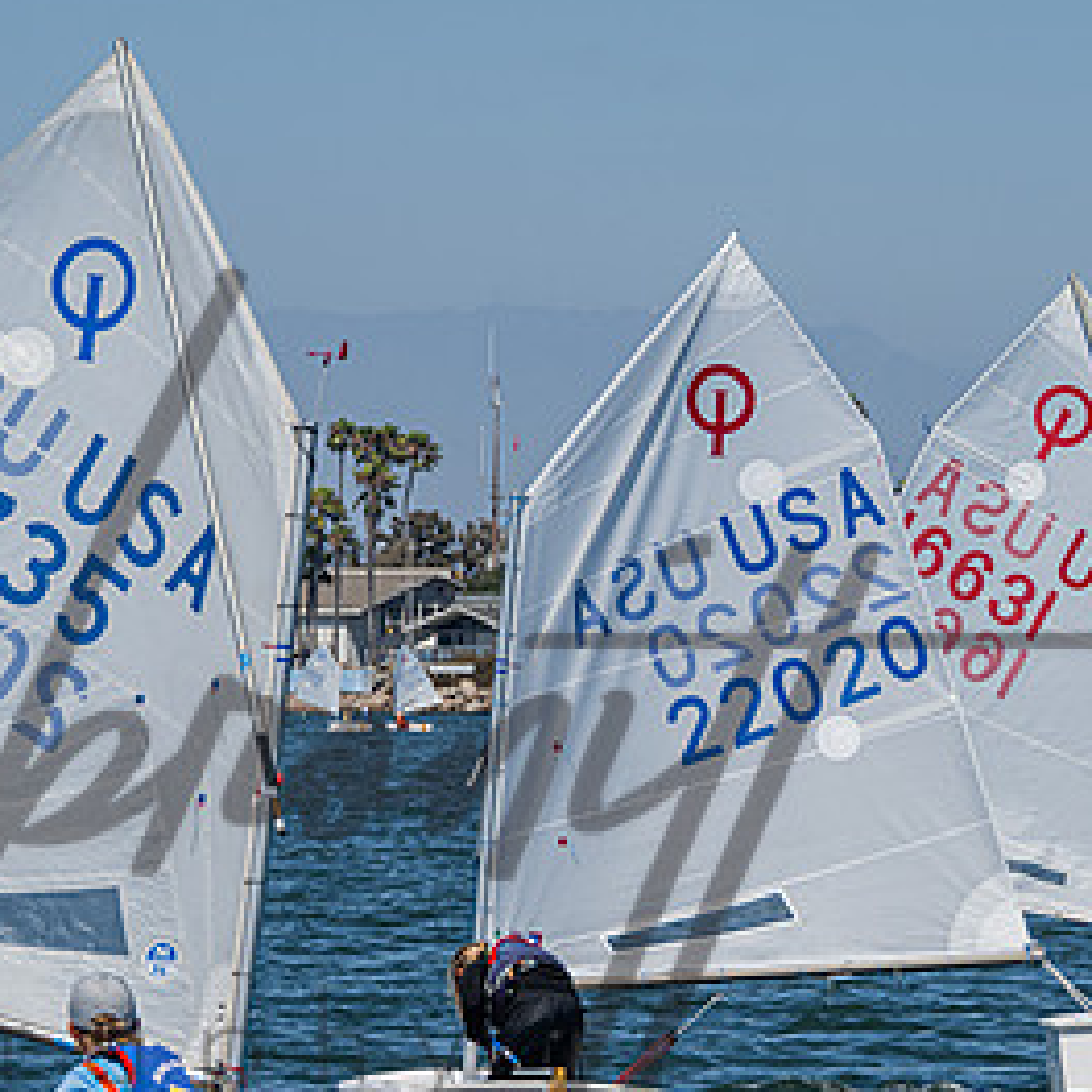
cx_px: 627
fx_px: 10350
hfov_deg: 6.0
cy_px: 850
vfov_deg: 6.0
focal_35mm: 290
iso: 250
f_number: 6.7
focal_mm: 120
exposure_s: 1/1000
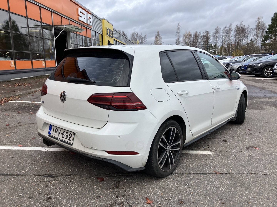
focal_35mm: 28
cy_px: 104
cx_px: 138
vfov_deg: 49.7
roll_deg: -0.7
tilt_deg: -5.8
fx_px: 224
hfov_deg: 63.4
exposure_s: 1/471
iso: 32
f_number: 1.8
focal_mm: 3.99
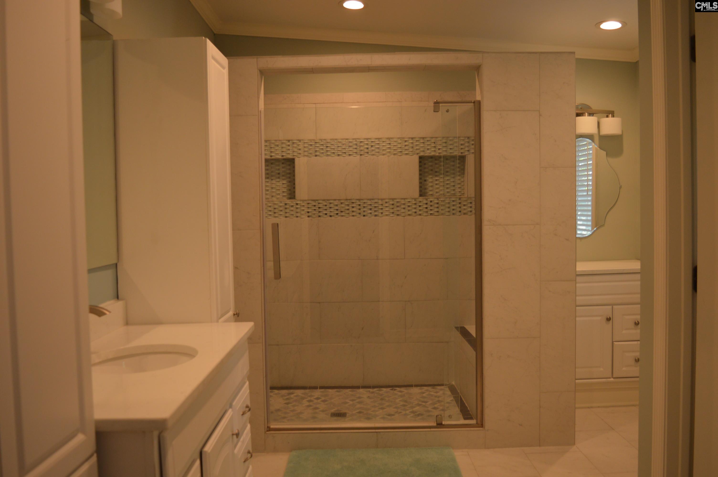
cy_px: 238
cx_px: 359
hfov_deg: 57.3
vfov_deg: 39.9
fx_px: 658
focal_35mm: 33
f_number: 3.8
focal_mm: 22
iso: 400
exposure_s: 1/60
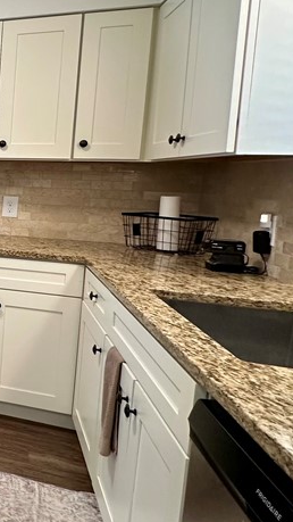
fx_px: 470
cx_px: -203
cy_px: 216
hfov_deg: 23.2
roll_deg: -1.7
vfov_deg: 57.7
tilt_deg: -4.0
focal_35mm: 34
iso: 160
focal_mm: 2.22
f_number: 2.2
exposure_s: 1/60
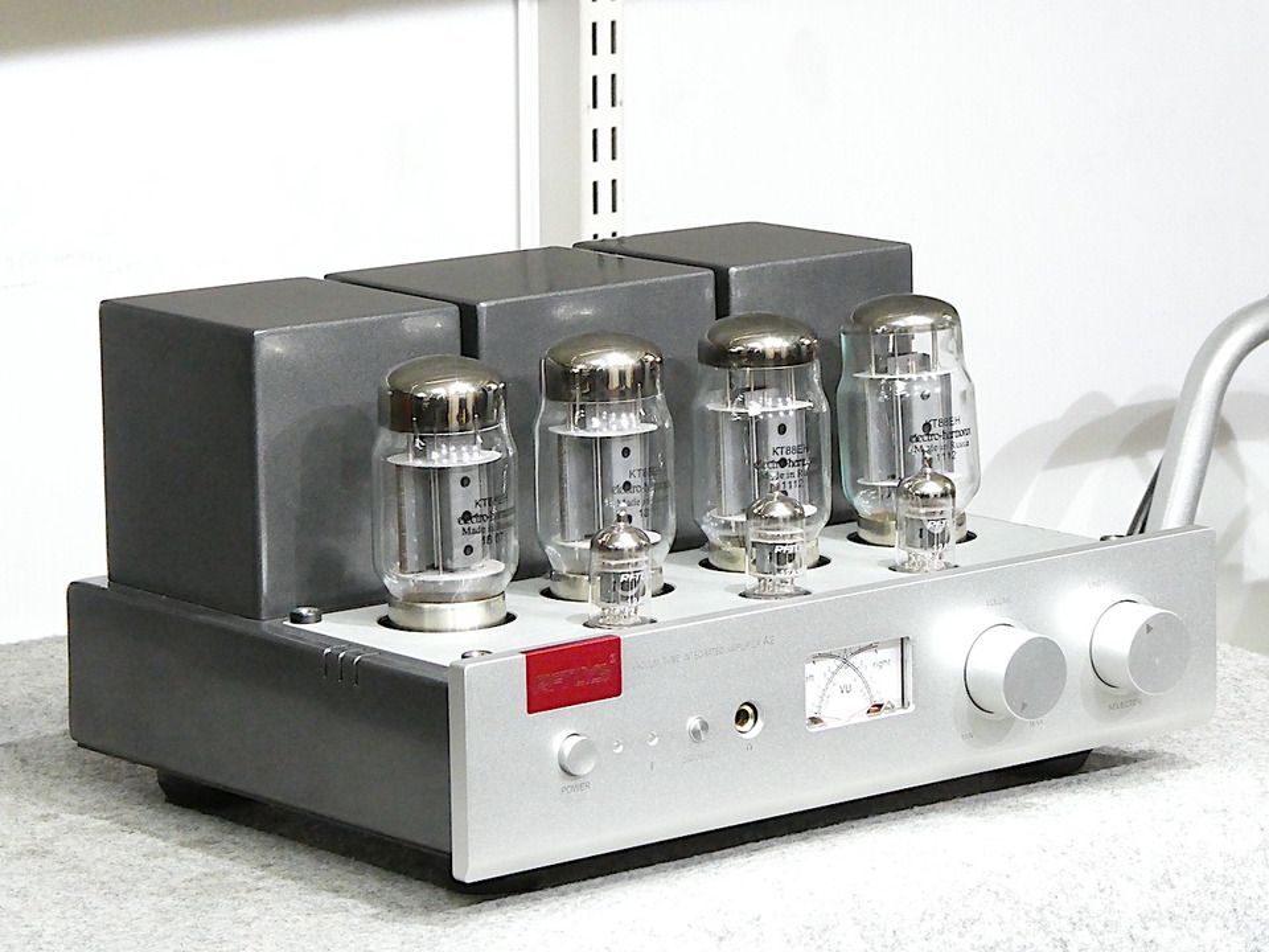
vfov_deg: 9.8
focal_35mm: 151
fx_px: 5536
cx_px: 634
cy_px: 476
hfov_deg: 13.1
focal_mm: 27.1
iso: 1600
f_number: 6.3
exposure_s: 1/15
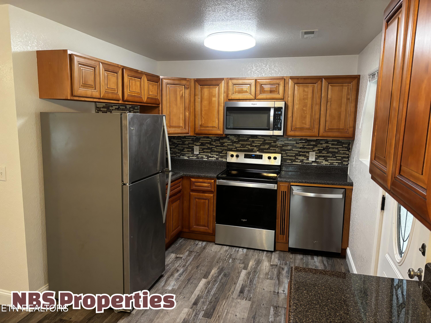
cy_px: 162
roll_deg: -0.9
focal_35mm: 26
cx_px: 216
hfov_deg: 67.3
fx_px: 324
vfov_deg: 53.1
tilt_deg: -8.4
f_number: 1.6
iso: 250
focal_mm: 5.96
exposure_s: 1/60
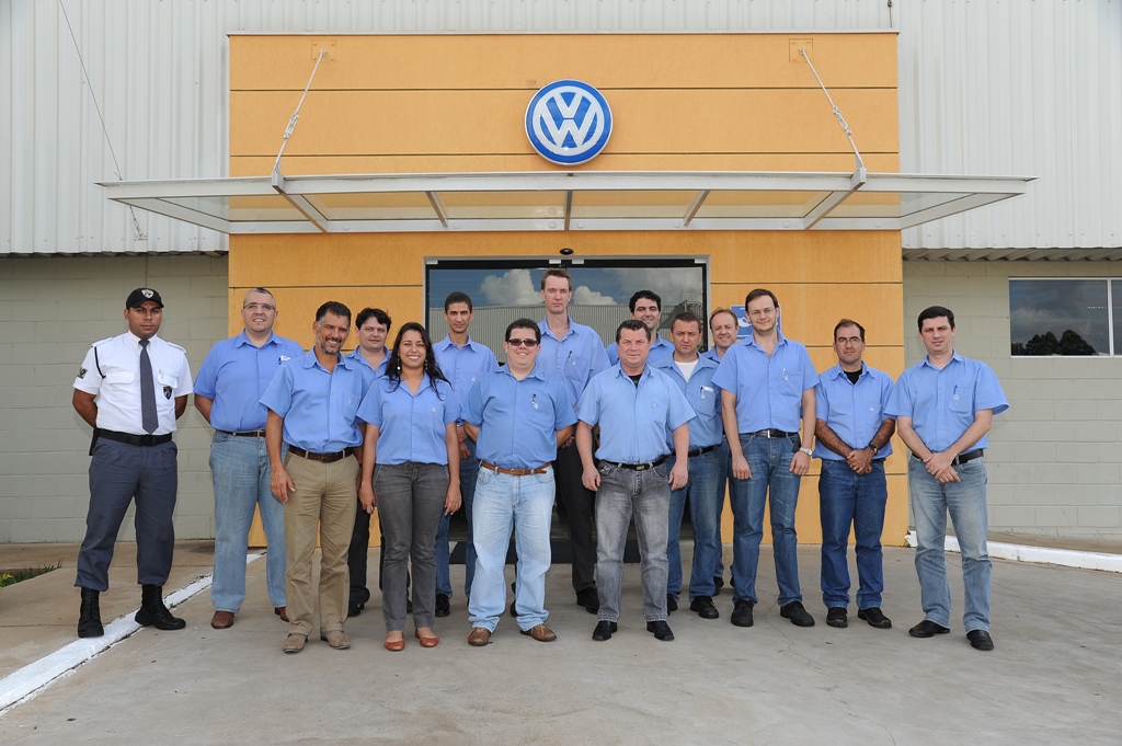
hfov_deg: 60.3
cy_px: 373
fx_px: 965
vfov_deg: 42.3
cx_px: 561
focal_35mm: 31
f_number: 7.1
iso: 200
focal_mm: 31
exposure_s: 1/250
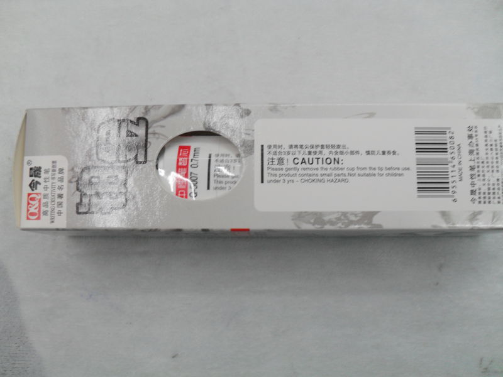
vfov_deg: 40.7
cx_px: 252
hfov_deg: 52.6
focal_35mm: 35
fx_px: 509
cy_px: 188
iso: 100
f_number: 2.8
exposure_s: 1/45
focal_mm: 6.2
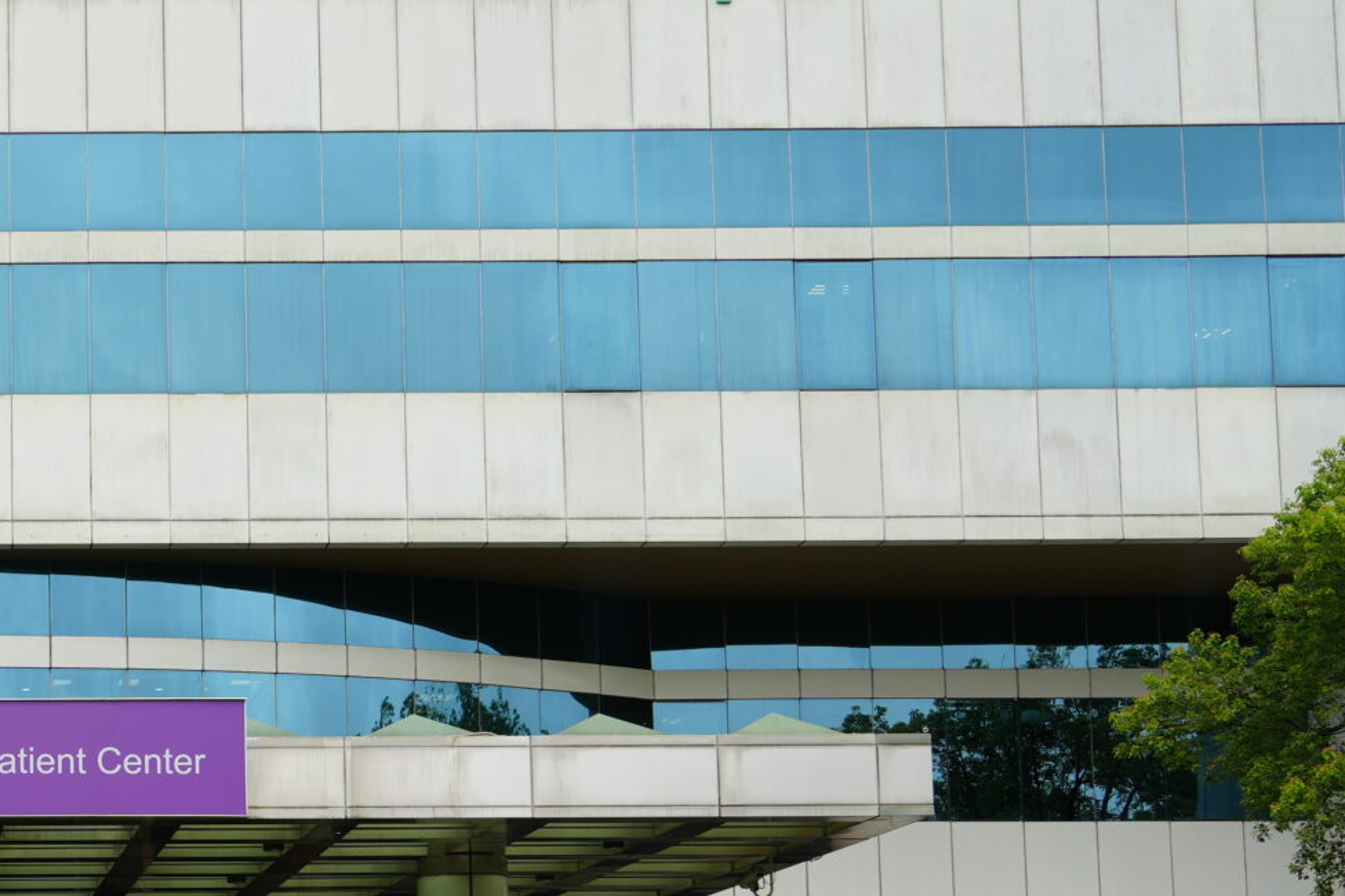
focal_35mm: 84
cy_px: 802
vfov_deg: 16.1
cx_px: -153
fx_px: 3138
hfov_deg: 22.7
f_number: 6.3
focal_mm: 32
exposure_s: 1/100
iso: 100
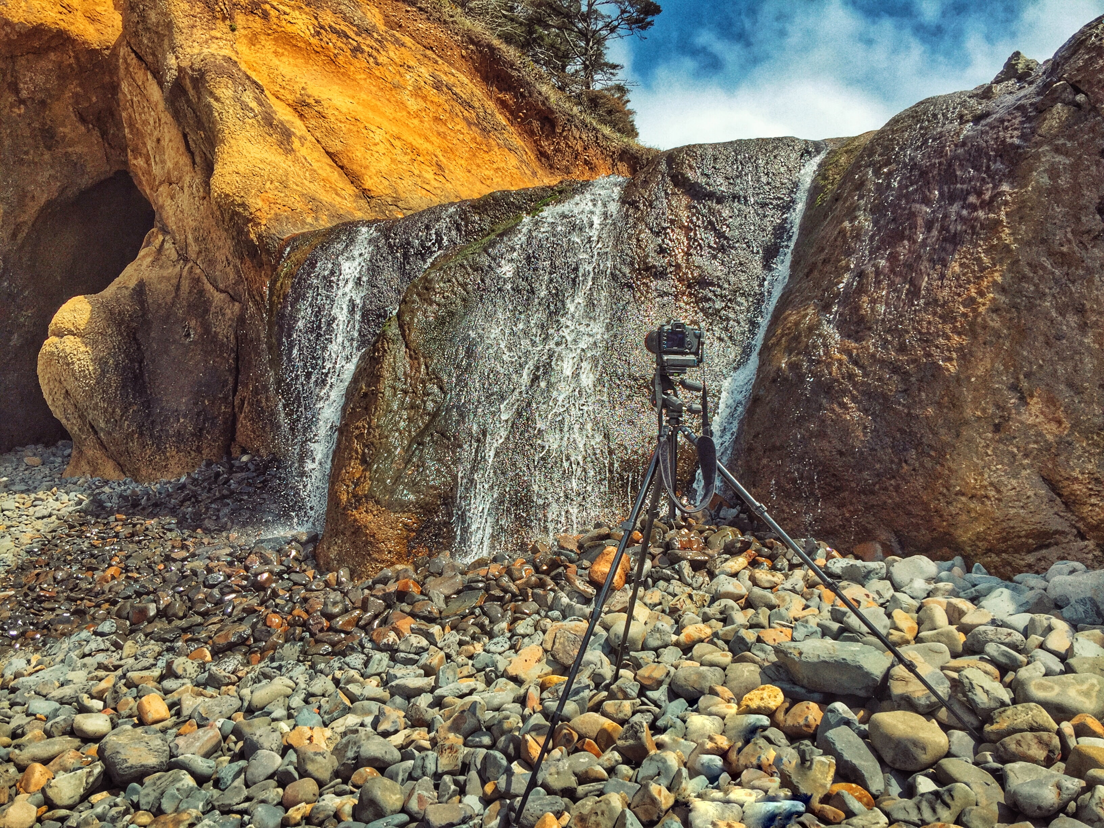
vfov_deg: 48.2
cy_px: 414
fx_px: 925
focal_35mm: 29
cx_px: 552
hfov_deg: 61.7
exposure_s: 1/1412
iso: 32
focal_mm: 4.15
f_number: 2.2
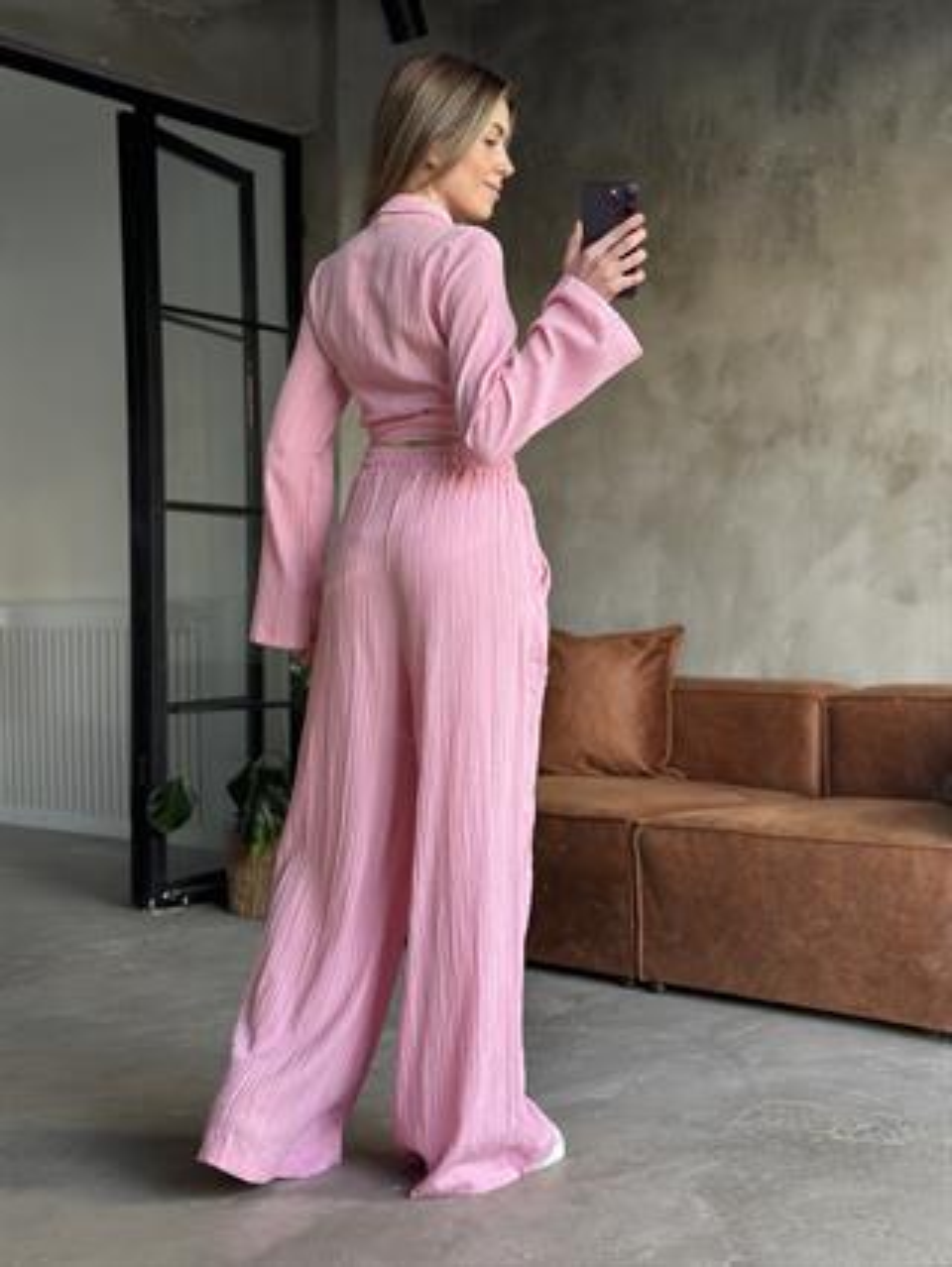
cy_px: 634
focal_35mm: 48
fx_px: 1758
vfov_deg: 39.6
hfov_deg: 30.3
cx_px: 476
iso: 160
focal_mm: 6.86
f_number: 1.78
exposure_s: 1/60
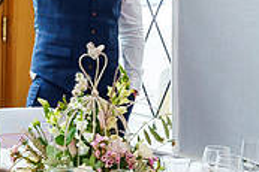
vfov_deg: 8.1
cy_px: -14
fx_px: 1215
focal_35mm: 169
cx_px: -117
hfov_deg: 11.7
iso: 1600
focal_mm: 47
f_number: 3.5
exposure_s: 1/250
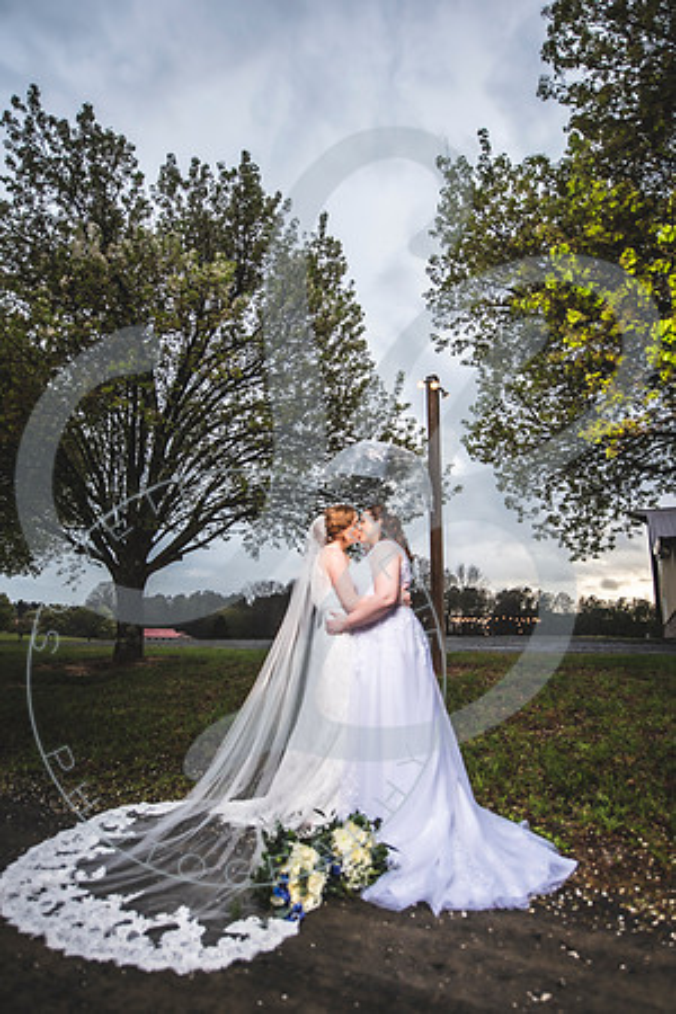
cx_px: 338
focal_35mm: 18
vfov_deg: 90.0
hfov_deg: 67.4
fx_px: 507
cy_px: 507
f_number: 2.8
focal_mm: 18
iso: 100
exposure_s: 1/640
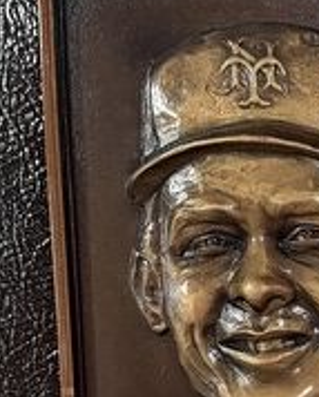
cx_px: 341
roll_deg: -0.3
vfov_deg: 17.2
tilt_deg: -17.2
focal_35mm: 105
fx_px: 1236
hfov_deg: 14.4
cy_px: 509
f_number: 1.78
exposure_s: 1/60
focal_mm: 6.76
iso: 400
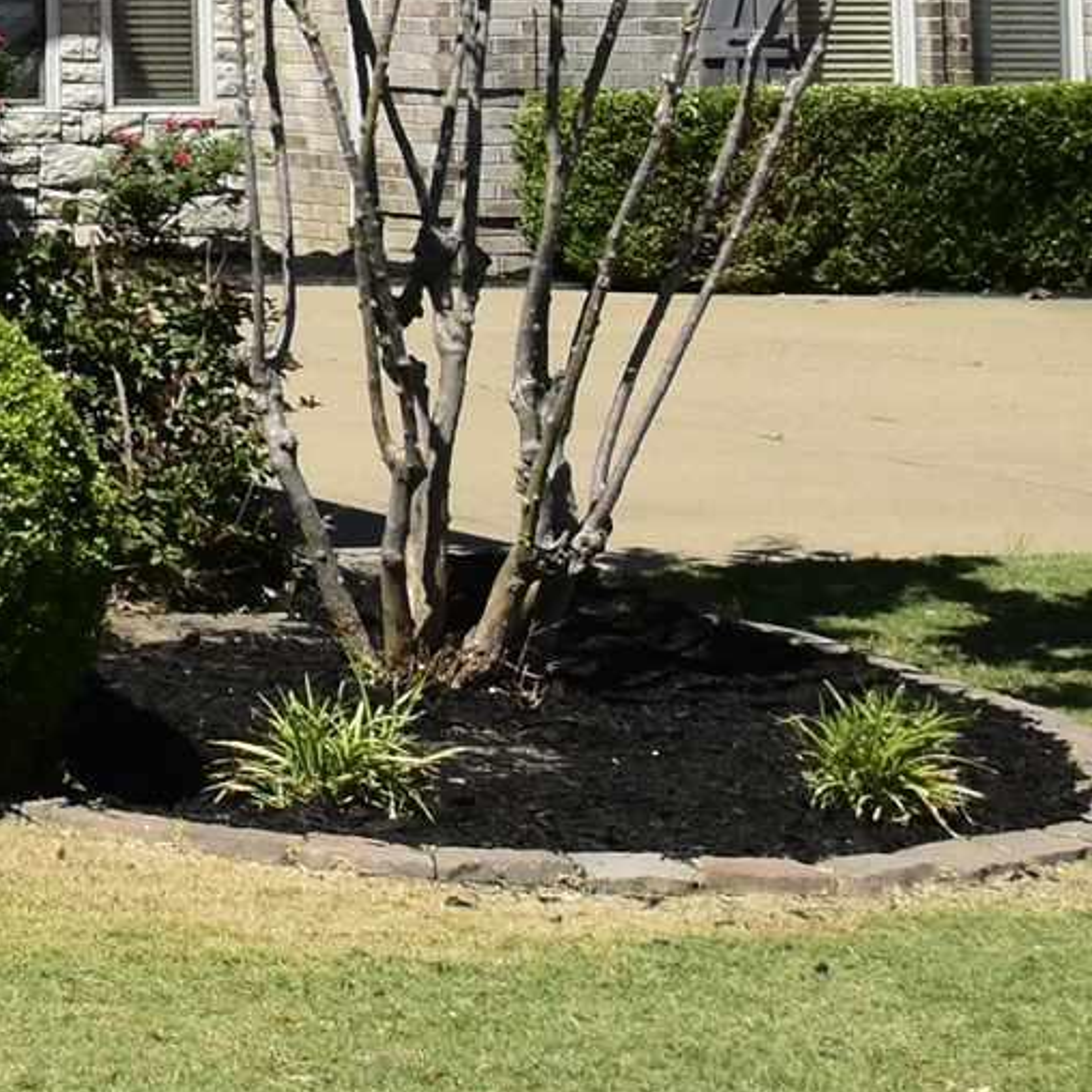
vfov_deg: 14.4
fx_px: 4125
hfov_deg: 12.5
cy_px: -396
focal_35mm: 116
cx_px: -1348
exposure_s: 1/500
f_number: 11
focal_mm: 15
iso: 400
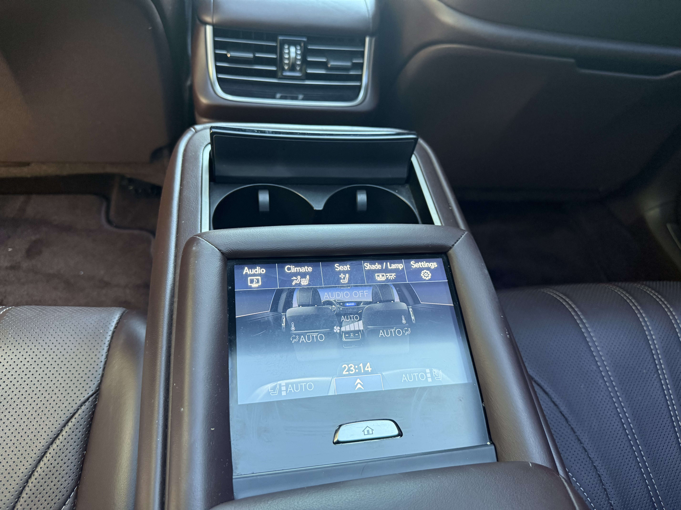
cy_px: 255
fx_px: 472
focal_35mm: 24
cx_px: 340
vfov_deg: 56.8
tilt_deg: -47.8
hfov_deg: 71.6
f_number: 1.78
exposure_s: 1/60
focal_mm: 6.76
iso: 320
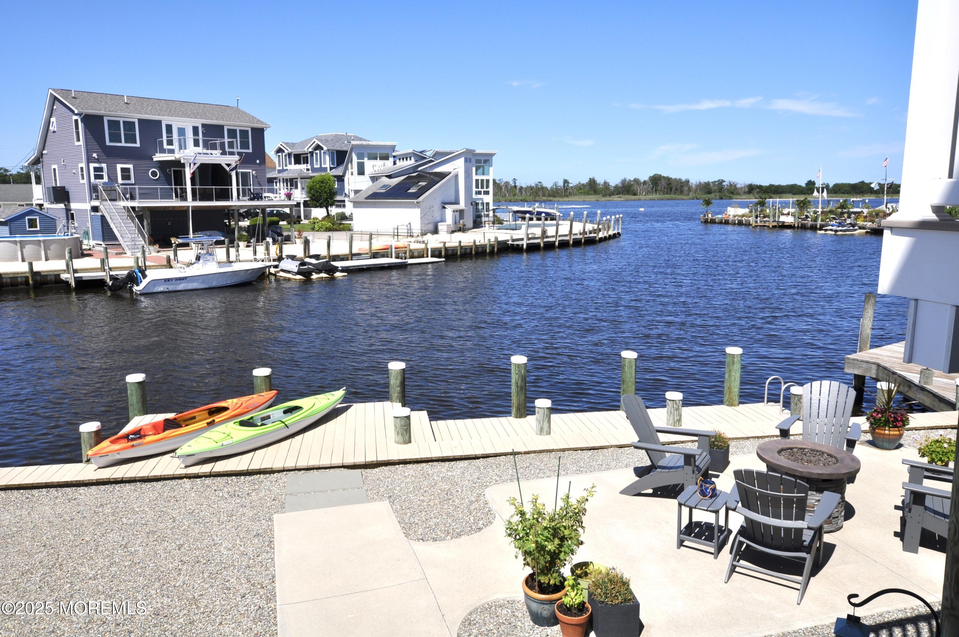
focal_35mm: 27
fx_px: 718
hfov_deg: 67.4
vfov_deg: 47.8
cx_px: 480
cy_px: 318
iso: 200
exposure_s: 1/500
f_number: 10
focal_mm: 18
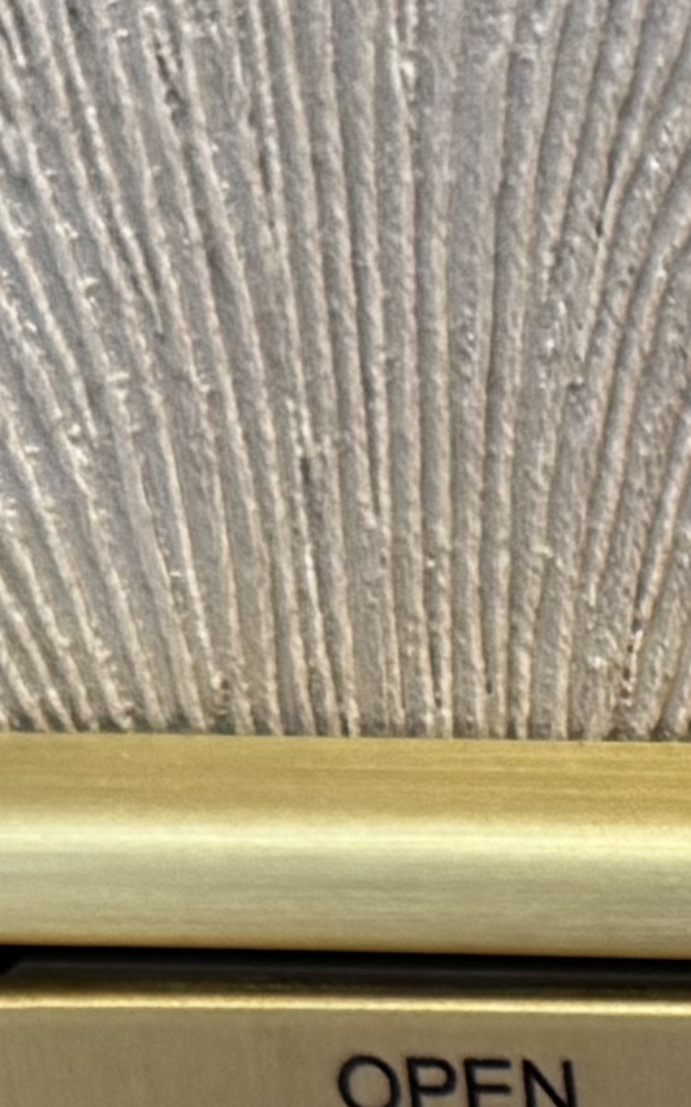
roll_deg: -0.5
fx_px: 5154
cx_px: 1805
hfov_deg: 7.1
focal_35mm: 171
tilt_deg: -29.6
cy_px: 2151
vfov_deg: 11.2
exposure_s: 1/100
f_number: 1.78
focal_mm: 6.76
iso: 200
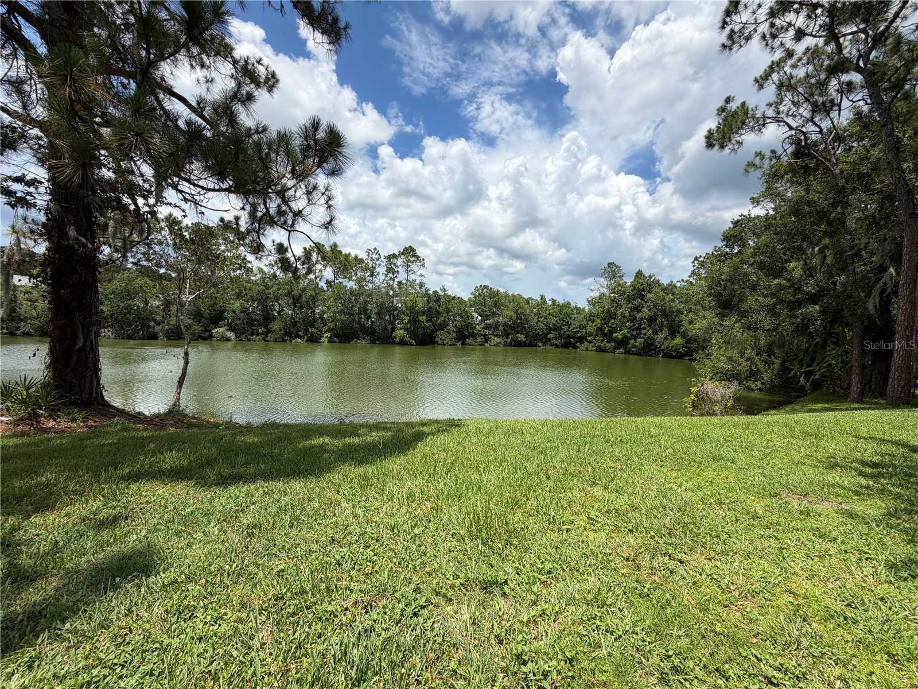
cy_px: 344
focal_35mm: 14
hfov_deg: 102.1
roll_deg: -3.1
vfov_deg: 85.7
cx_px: 459
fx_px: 371
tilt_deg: -2.3
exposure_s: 1/928
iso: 20
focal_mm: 2.22
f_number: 2.2
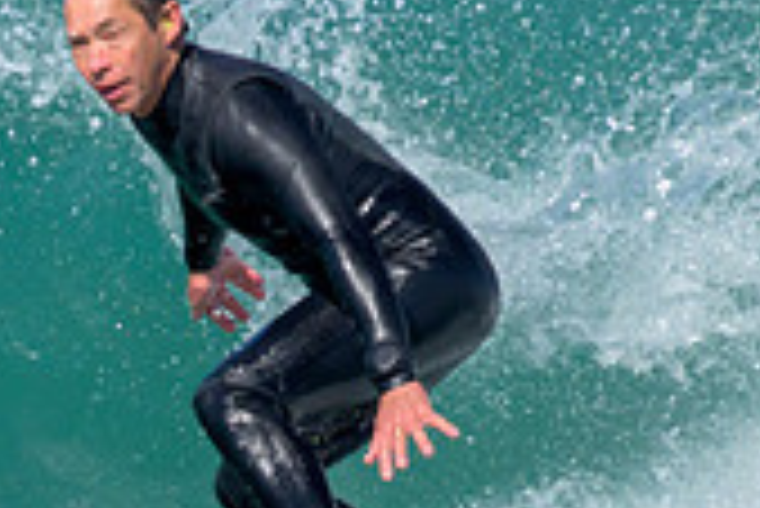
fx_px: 58019
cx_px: -76
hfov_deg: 0.8
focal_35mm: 2746
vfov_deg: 0.5
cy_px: 564
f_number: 11
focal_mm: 800
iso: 1250
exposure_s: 1/800
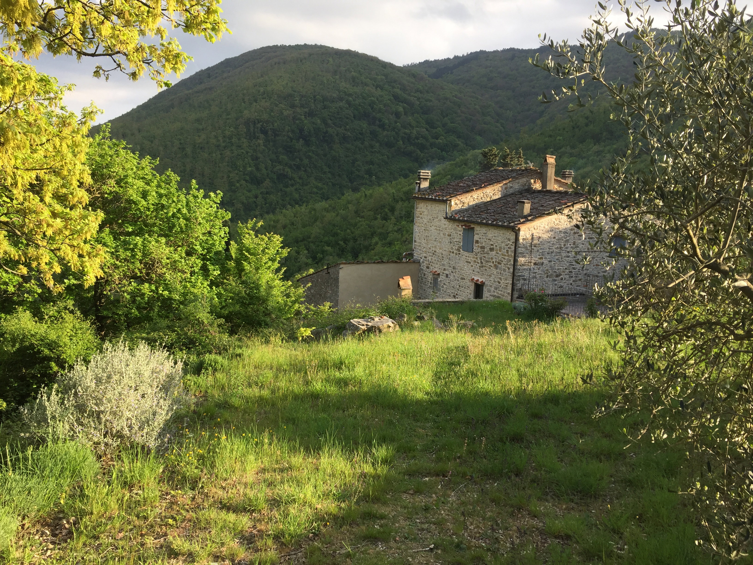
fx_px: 631
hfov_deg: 61.7
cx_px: 376
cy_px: 282
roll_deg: -2.5
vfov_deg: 48.2
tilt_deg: -10.3
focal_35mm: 29
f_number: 2.2
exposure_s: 1/465
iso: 32
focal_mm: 4.15
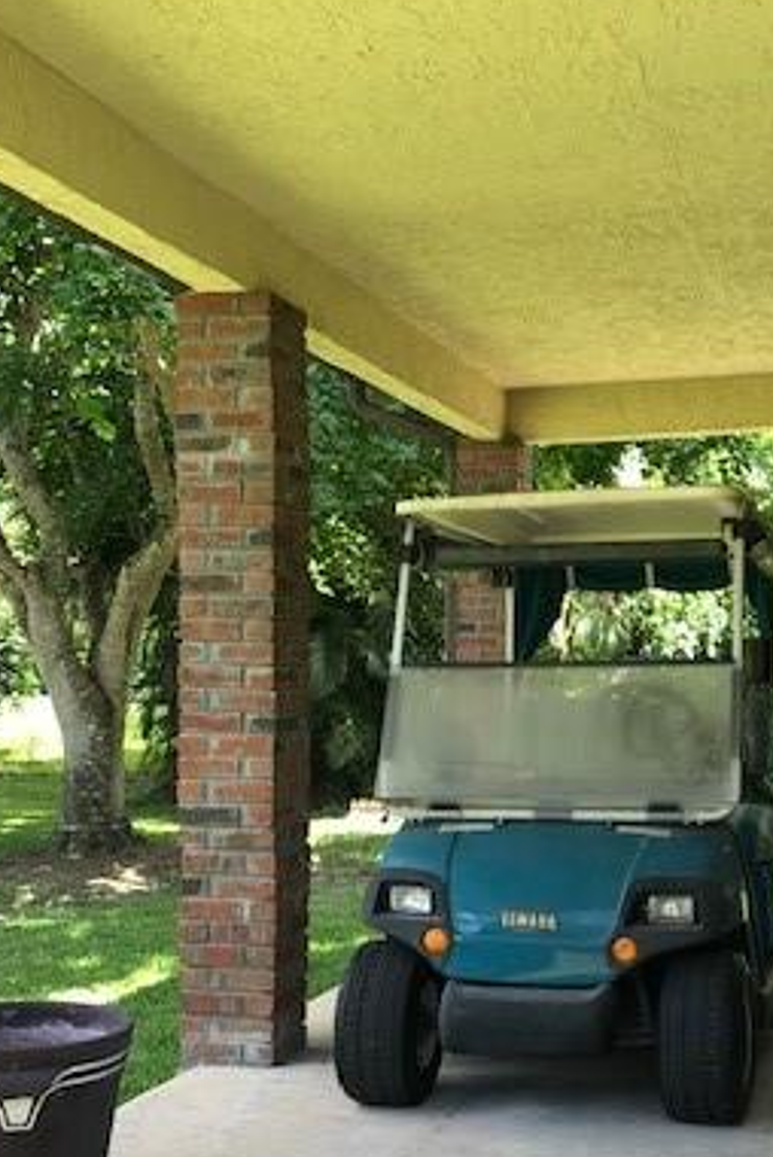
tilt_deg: +1.6
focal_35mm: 49
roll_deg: -0.7
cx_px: 587
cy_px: 639
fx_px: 1575
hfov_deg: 27.2
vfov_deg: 40.3
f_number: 1.8
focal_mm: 3.99
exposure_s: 1/120
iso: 25
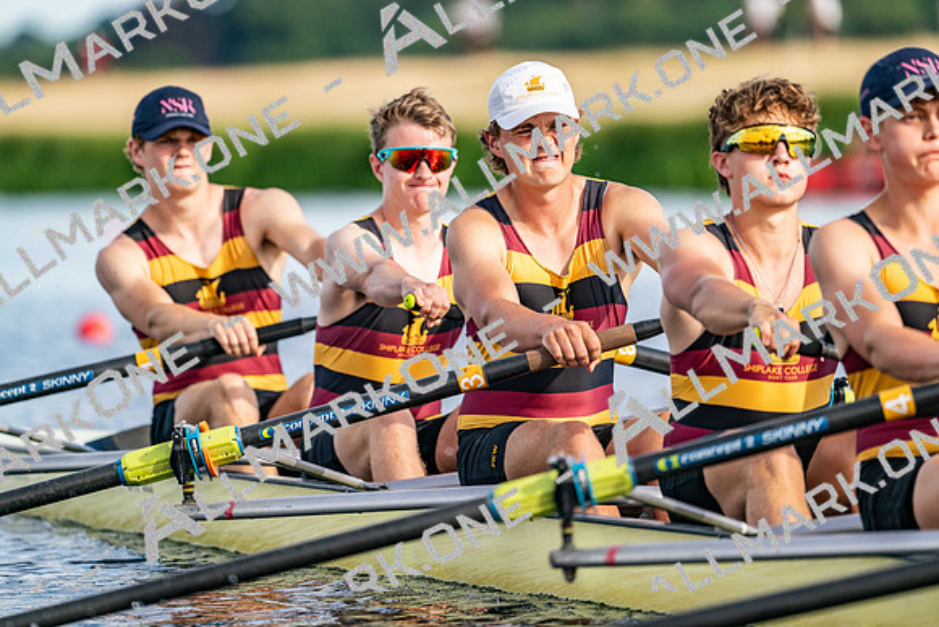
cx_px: 470
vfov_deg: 3.4
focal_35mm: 400
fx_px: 10435
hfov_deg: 5.2
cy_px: 314
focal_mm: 400
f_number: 4.5
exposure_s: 1/2500
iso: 500
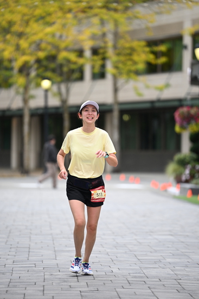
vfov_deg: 10.3
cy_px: 150
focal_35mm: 200
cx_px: 100
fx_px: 1657
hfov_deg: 6.9
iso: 640
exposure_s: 1/2000
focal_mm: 200
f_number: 2.8
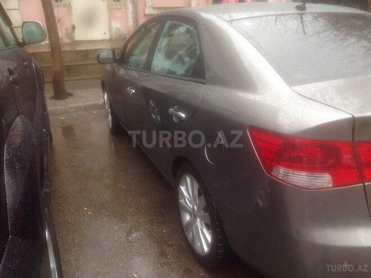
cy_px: 139
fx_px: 354
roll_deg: +2.0
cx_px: 186
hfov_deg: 55.4
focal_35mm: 33
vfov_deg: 42.9
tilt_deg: -17.6
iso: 50
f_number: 2.4
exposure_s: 1/40
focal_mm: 4.12
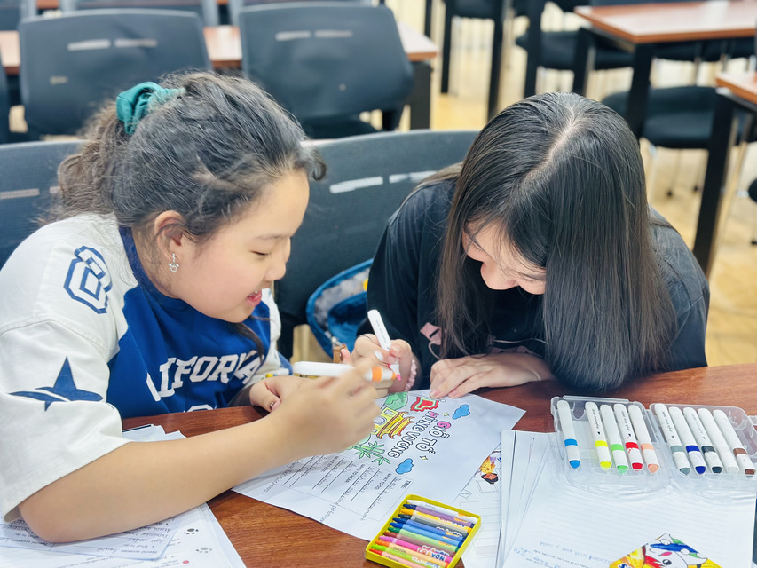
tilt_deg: -24.4
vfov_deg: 30.3
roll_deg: -0.7
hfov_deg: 39.7
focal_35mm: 48
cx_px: 378
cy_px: 284
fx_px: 1050
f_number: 1.78
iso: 320
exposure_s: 1/40
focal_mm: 6.86
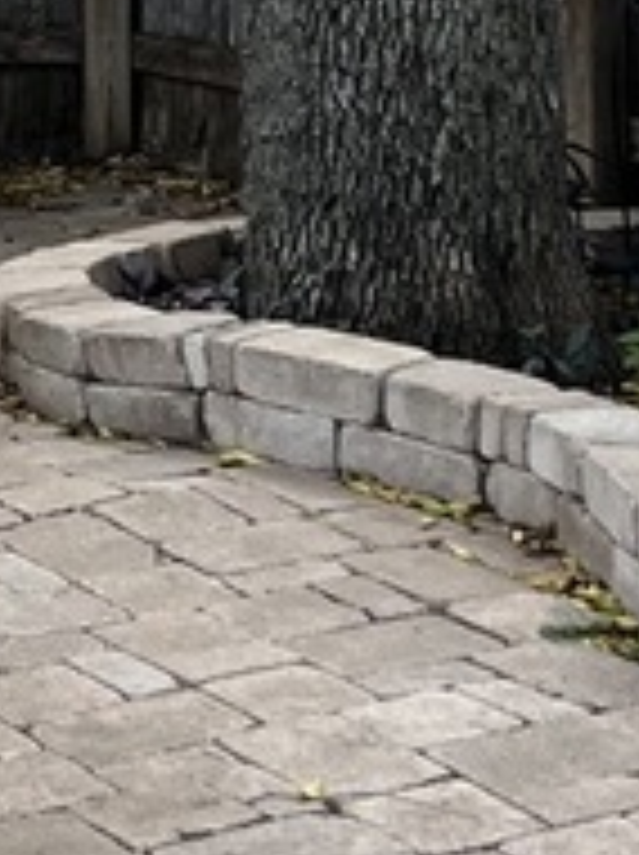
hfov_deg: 9.3
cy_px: -198
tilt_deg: -4.2
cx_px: -675
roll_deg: +0.6
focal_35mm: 148
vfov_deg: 13.0
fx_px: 3651
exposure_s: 1/121
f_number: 1.5
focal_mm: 5.7
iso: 80
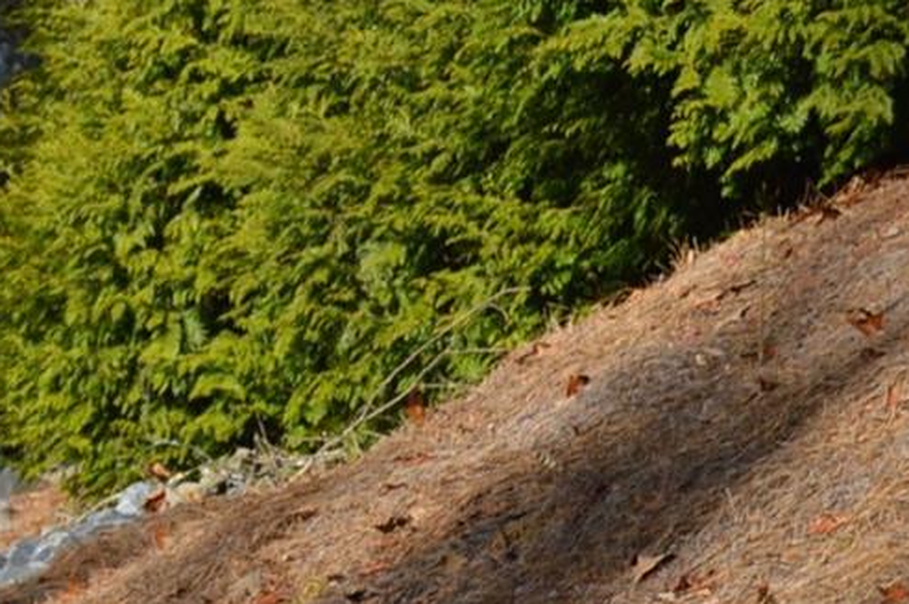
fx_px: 8654
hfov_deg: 5.9
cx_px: -612
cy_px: 282
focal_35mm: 343
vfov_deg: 4.0
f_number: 7.1
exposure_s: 1/200
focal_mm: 55
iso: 100
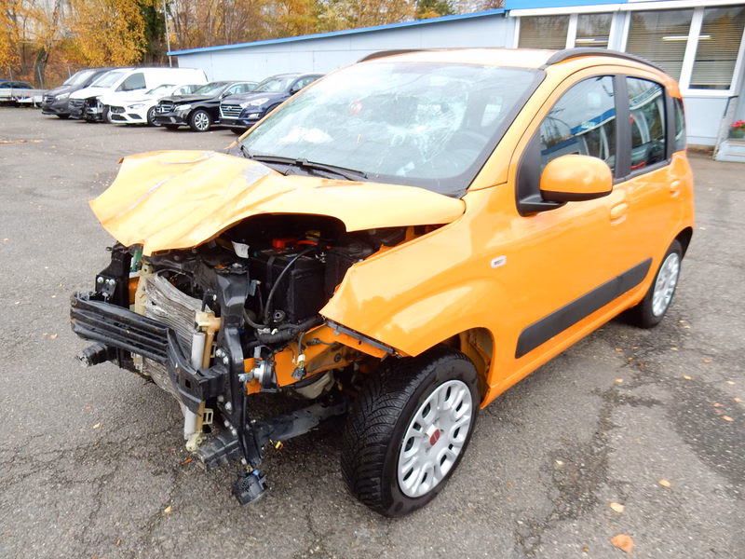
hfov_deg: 69.4
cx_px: 372
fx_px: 538
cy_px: 280
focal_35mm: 25
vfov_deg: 54.9
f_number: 3.7
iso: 125
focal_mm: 4.5
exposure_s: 1/80
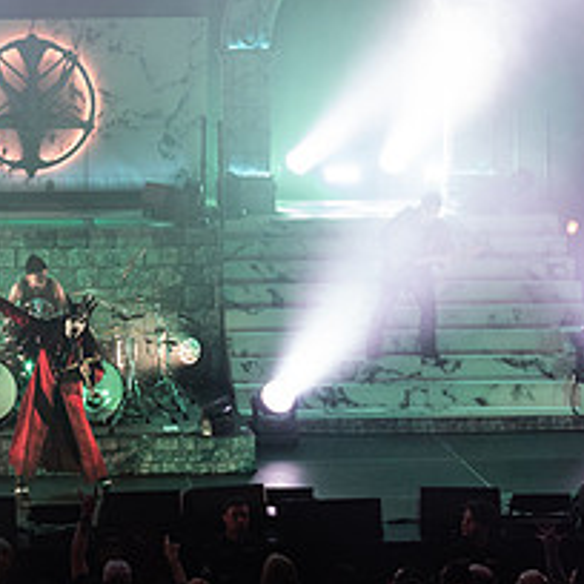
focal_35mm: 88
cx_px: 37
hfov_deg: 19.3
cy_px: 136
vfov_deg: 19.6
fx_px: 1680
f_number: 3.2
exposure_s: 1/500
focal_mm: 34
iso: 2000
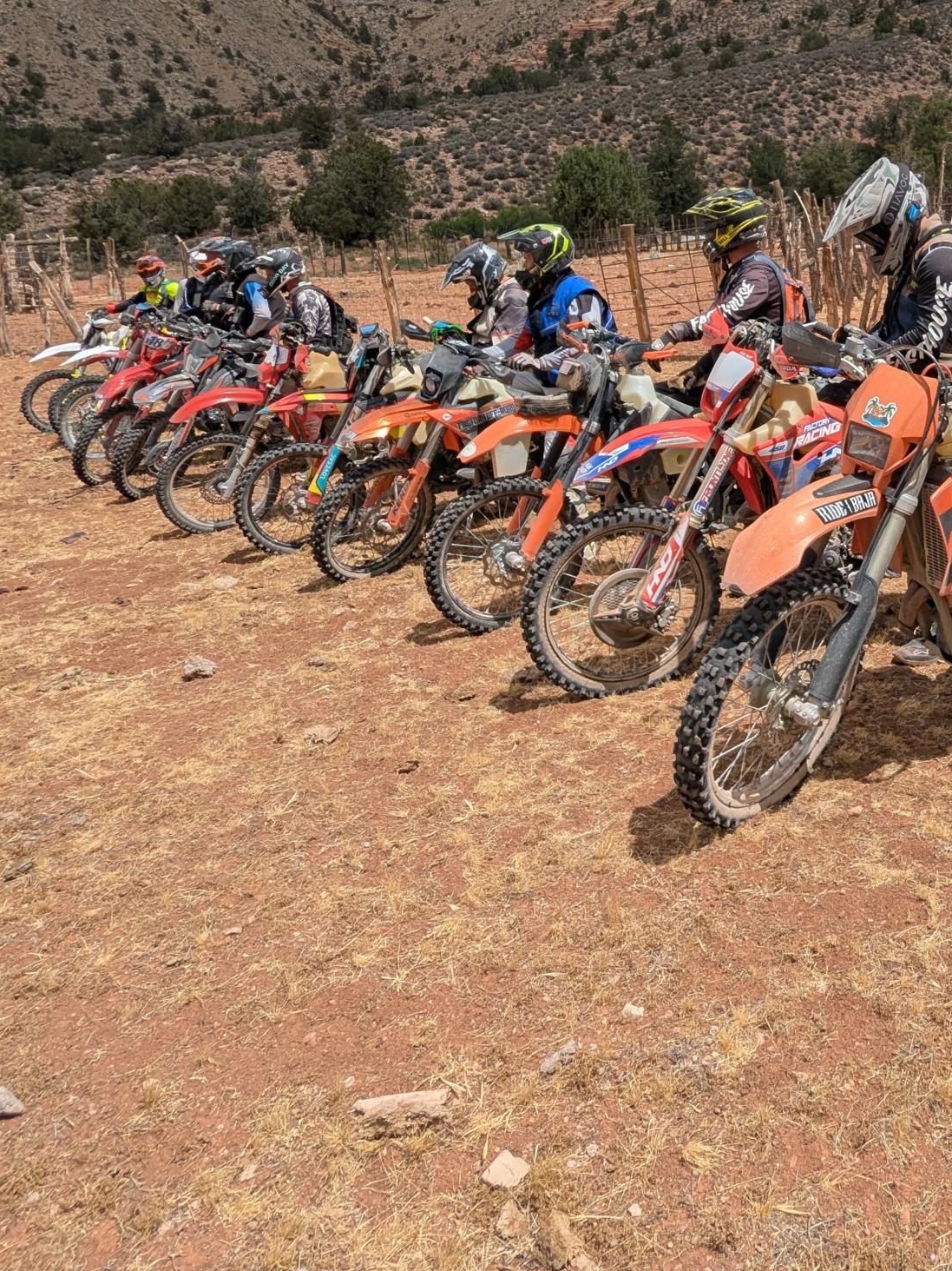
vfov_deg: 61.4
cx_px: 817
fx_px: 1027
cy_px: 389
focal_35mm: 28
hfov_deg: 46.0
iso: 43
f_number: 2.2
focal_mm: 2.35
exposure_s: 1/2584
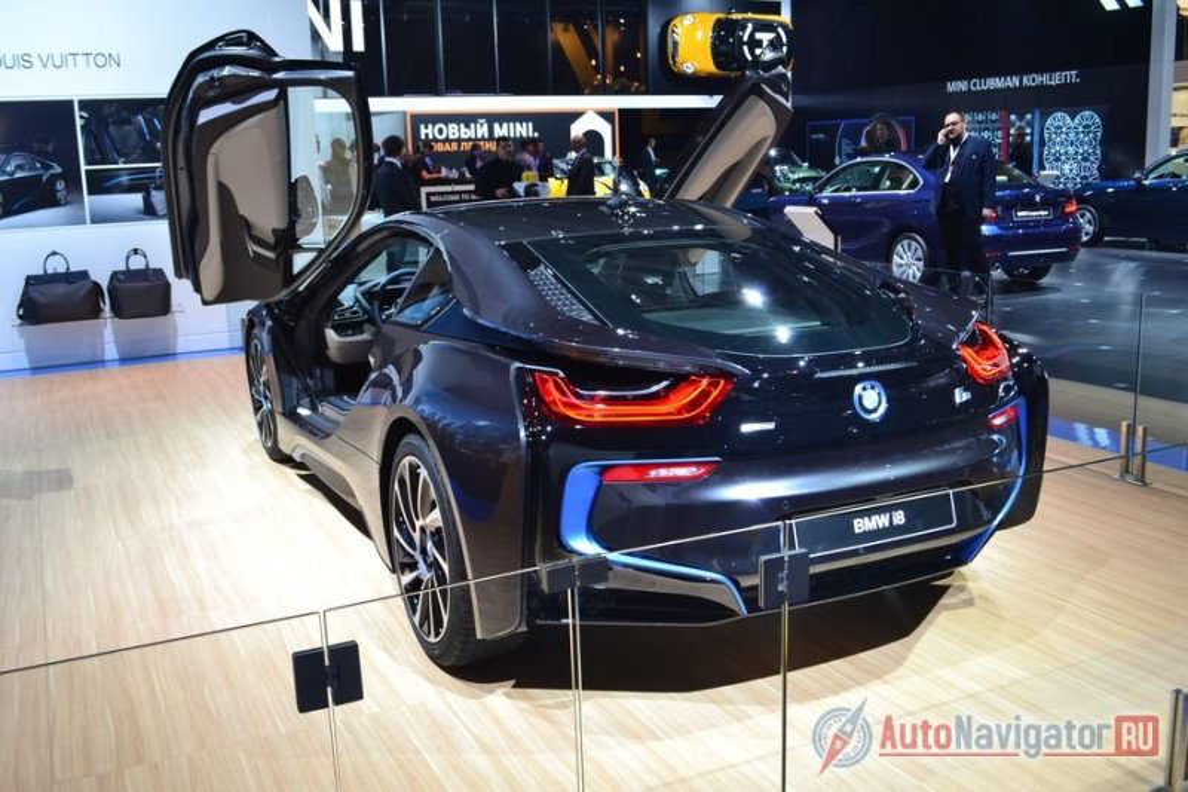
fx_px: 1188
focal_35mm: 36
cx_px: 594
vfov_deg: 36.9
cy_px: 396
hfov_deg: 53.1
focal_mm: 24
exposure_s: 1/60
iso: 800
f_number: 8
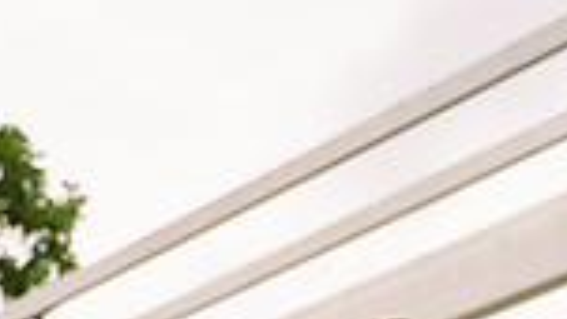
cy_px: 833
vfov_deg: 8.0
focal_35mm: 137
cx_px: 360
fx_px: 2060
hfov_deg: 15.6
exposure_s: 1/1000
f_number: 2.8
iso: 100
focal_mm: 44
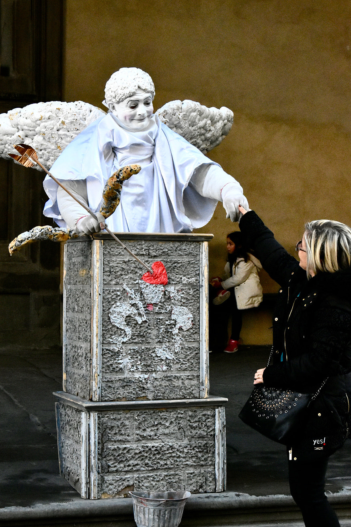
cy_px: 271
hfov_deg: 17.7
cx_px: 178
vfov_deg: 26.3
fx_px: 1126
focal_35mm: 77
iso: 3200
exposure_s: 1/500
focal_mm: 42
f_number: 11
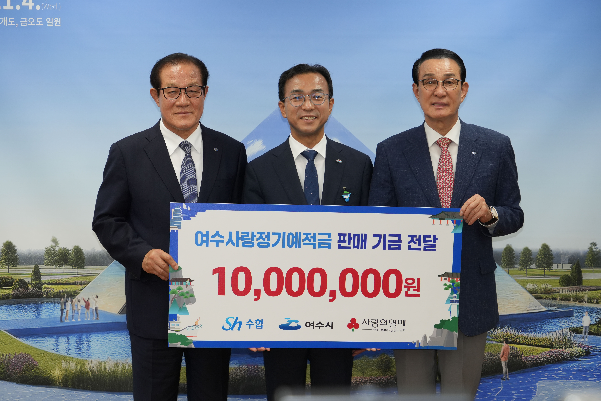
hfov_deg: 23.9
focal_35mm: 85
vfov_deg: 16.1
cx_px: 300
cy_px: 200
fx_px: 1419
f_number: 7.1
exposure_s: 1/125
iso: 1250
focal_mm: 85
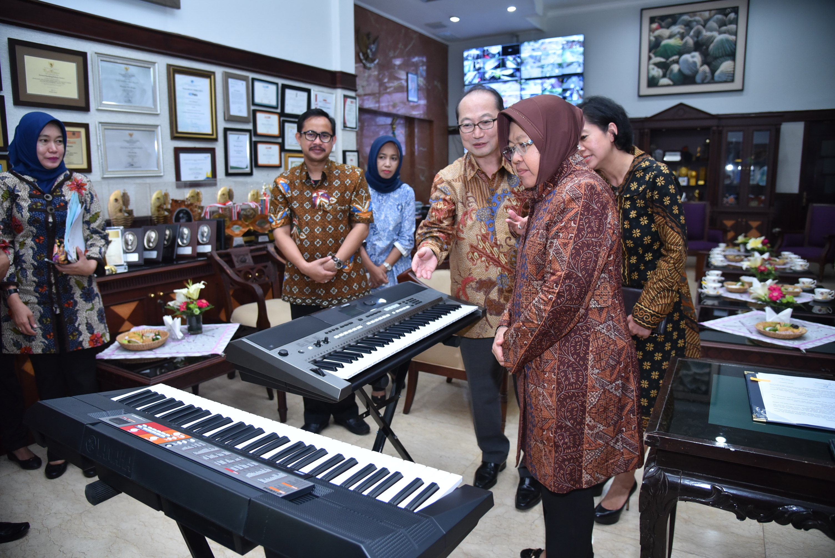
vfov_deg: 53.2
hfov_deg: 73.7
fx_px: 557
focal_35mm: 24
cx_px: 418
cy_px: 279
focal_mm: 24
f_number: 4
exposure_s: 1/125
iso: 1600
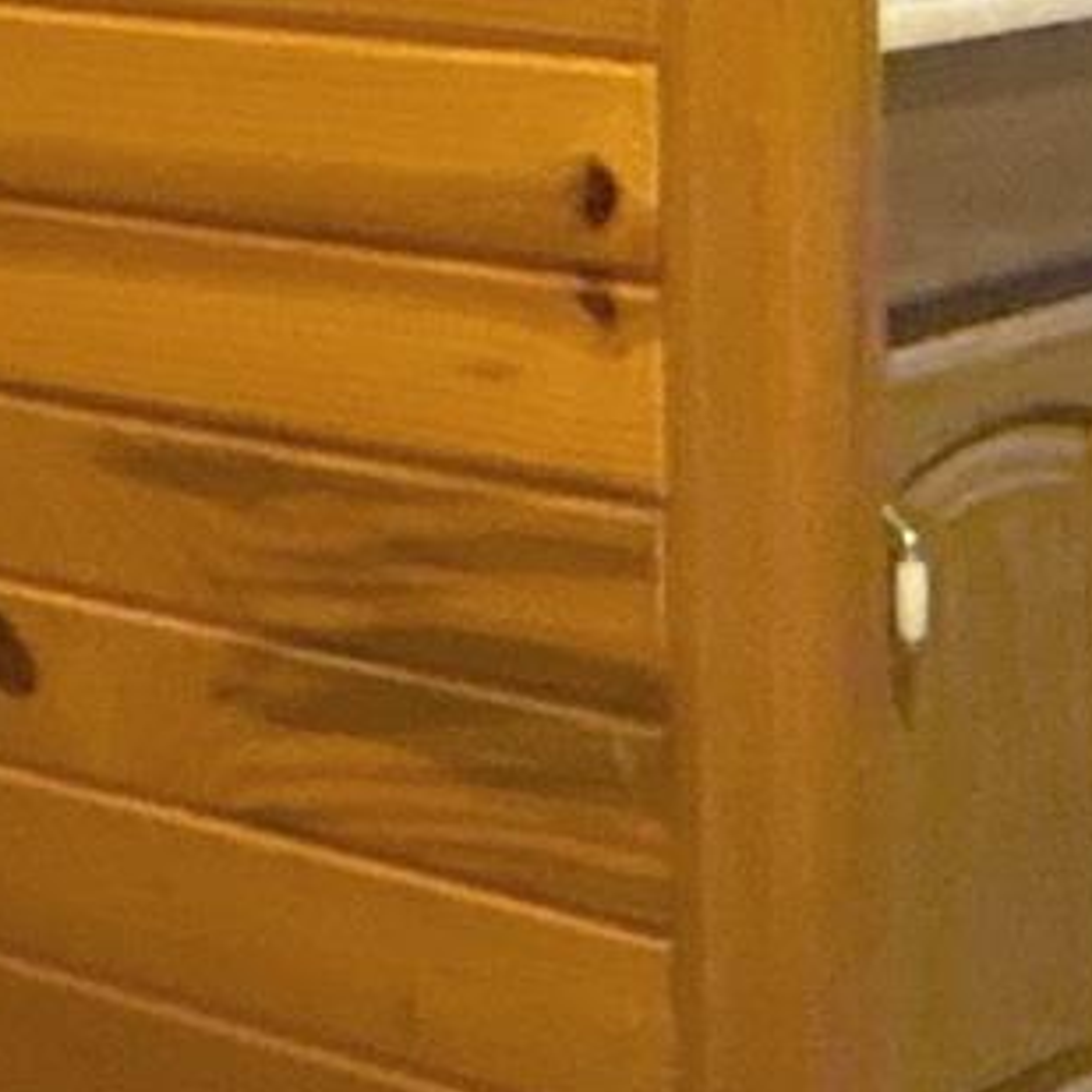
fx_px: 4390
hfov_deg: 14.1
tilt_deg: -4.4
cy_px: -173
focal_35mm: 123
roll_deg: +0.8
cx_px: 972
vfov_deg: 13.8
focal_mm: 2.22
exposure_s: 1/30
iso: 1000
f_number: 2.2
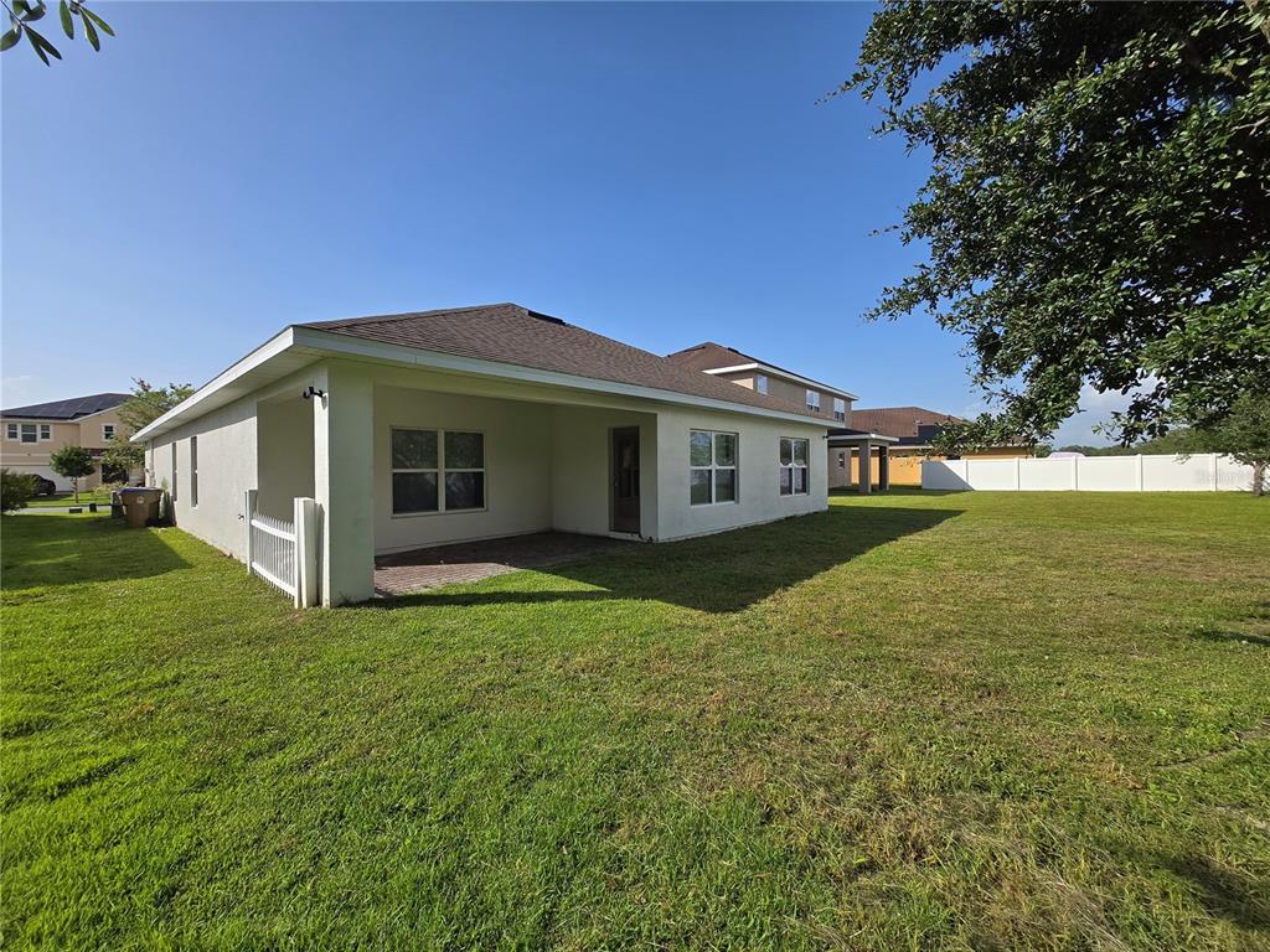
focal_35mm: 13
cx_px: 635
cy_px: 476
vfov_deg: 89.9
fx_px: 477
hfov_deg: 106.2
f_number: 2.2
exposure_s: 1/1365
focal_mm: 1.7
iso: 25
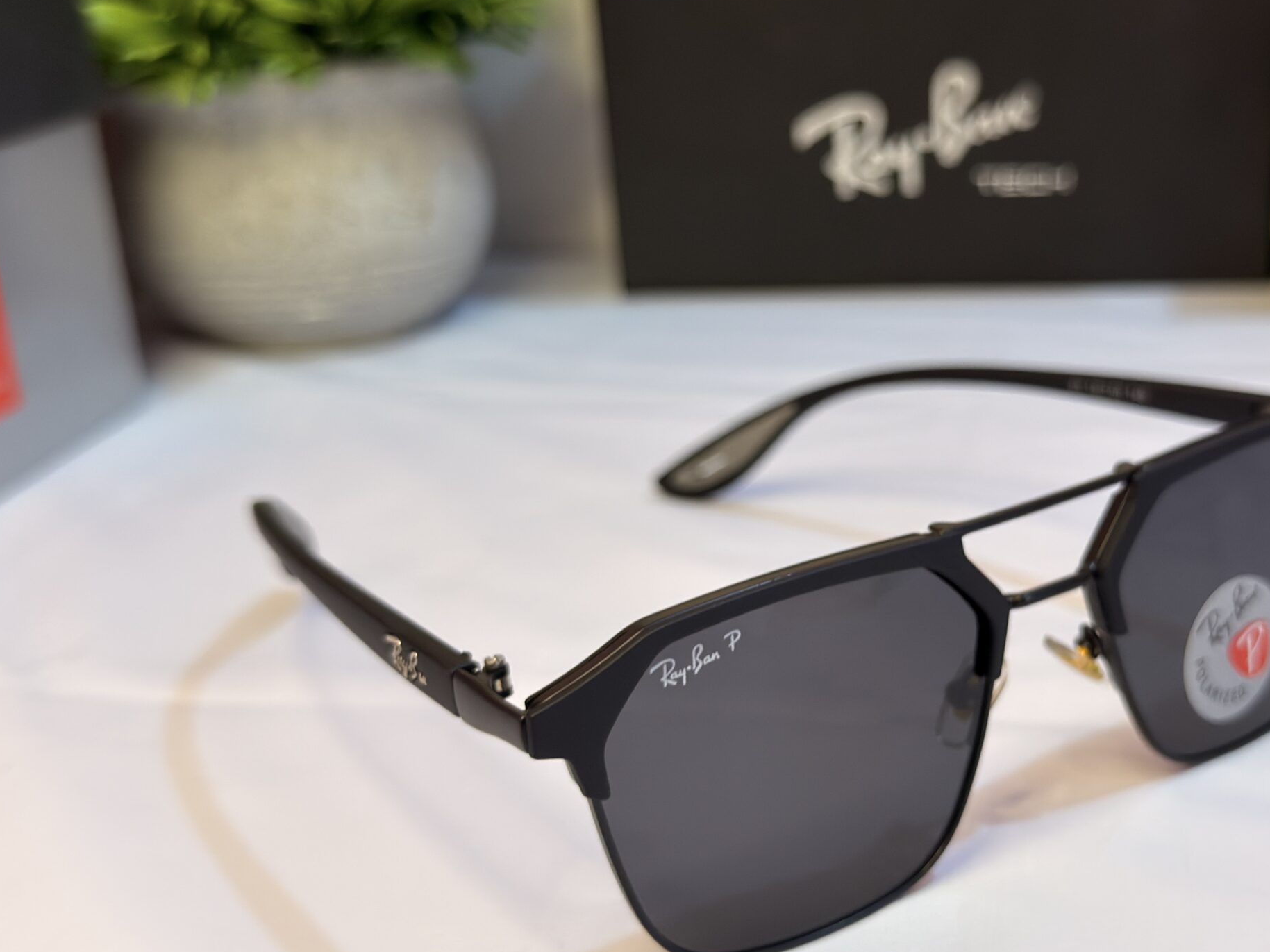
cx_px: 808
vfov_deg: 29.6
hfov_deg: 38.6
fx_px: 1797
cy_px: 545
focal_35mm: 49
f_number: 1.78
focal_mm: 6.76
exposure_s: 1/54
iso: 200
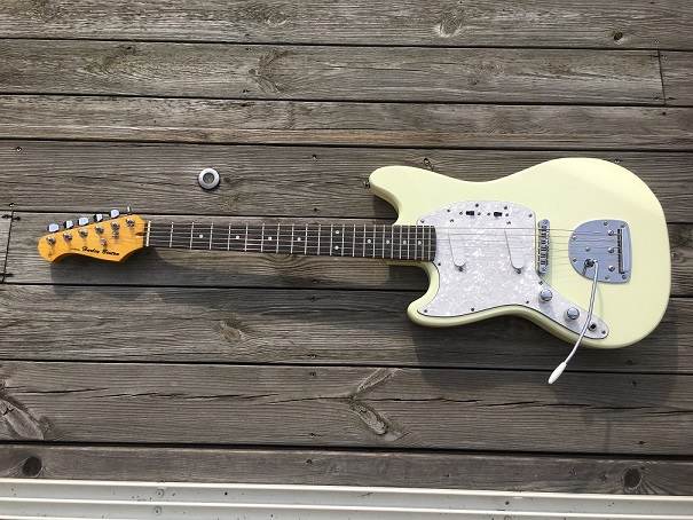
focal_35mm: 29
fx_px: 581
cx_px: 346
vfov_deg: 48.2
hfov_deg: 61.6
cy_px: 260
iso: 25
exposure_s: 1/1261
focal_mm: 4.15
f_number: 2.2
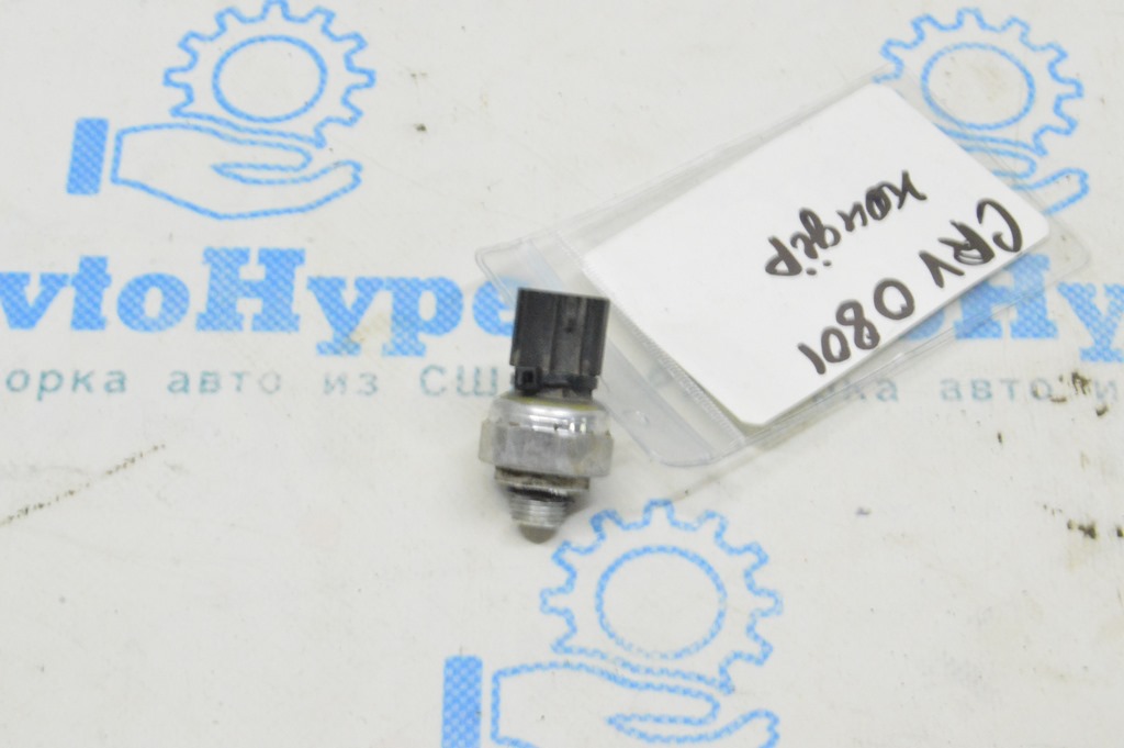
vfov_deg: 16.5
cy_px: 374
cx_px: 562
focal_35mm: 82
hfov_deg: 24.6
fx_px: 2574
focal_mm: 55
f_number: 20
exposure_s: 1/15
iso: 6400
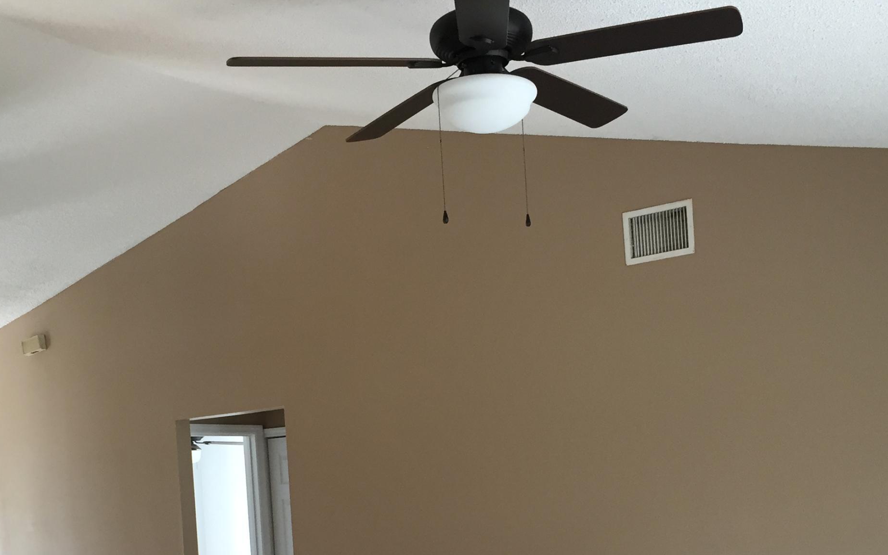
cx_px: 464
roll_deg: +1.6
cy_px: 515
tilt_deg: -1.1
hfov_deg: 40.3
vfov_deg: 25.0
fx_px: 1210
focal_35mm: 50
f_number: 2.2
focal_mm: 4.15
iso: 80
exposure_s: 1/30
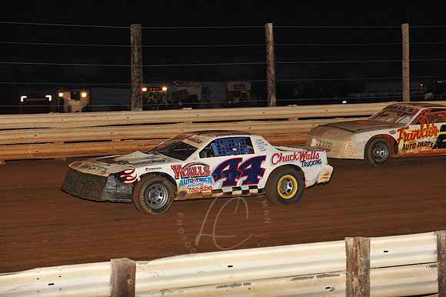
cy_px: 148
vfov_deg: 11.4
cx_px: 223
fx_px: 1486
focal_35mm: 120
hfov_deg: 17.1
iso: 1000
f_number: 6.3
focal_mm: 120
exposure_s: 1/320
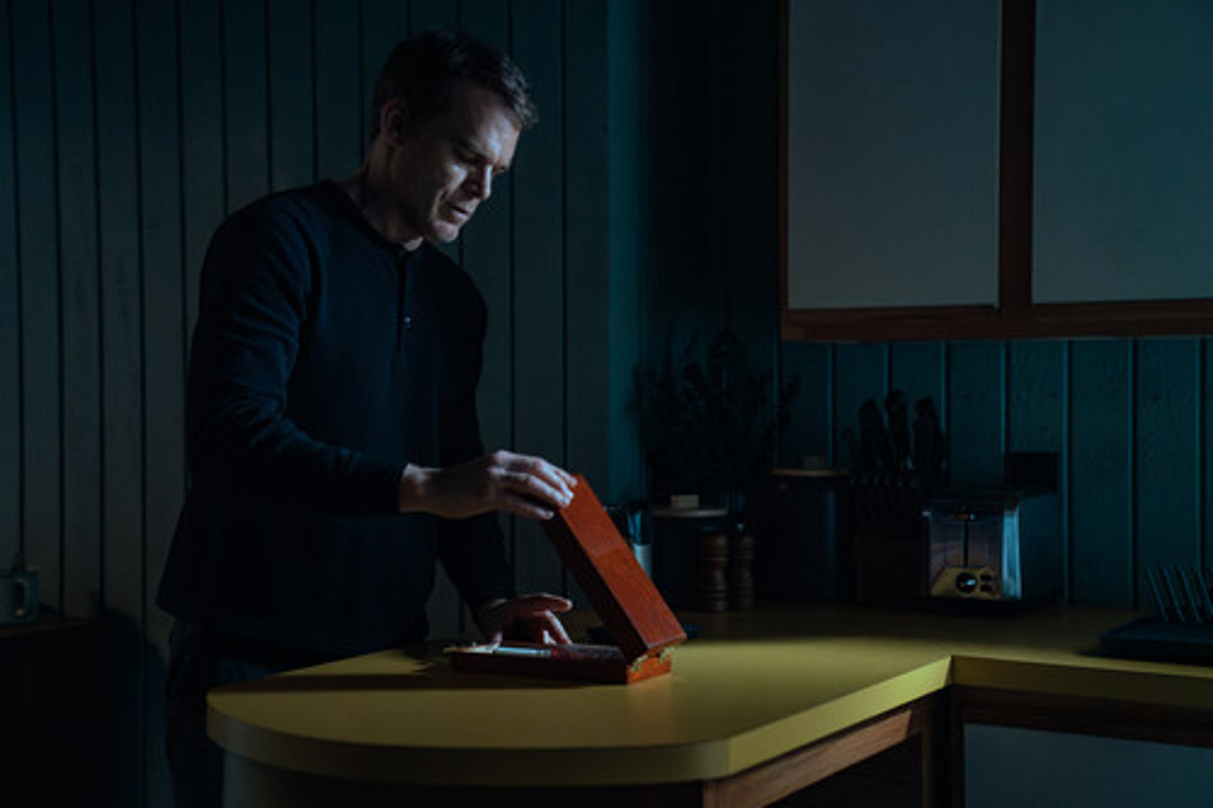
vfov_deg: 23.8
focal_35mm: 57
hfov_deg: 35.1
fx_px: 1920
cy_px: 404
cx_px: 606
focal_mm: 57
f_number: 2.8
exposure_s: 1/160
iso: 10000
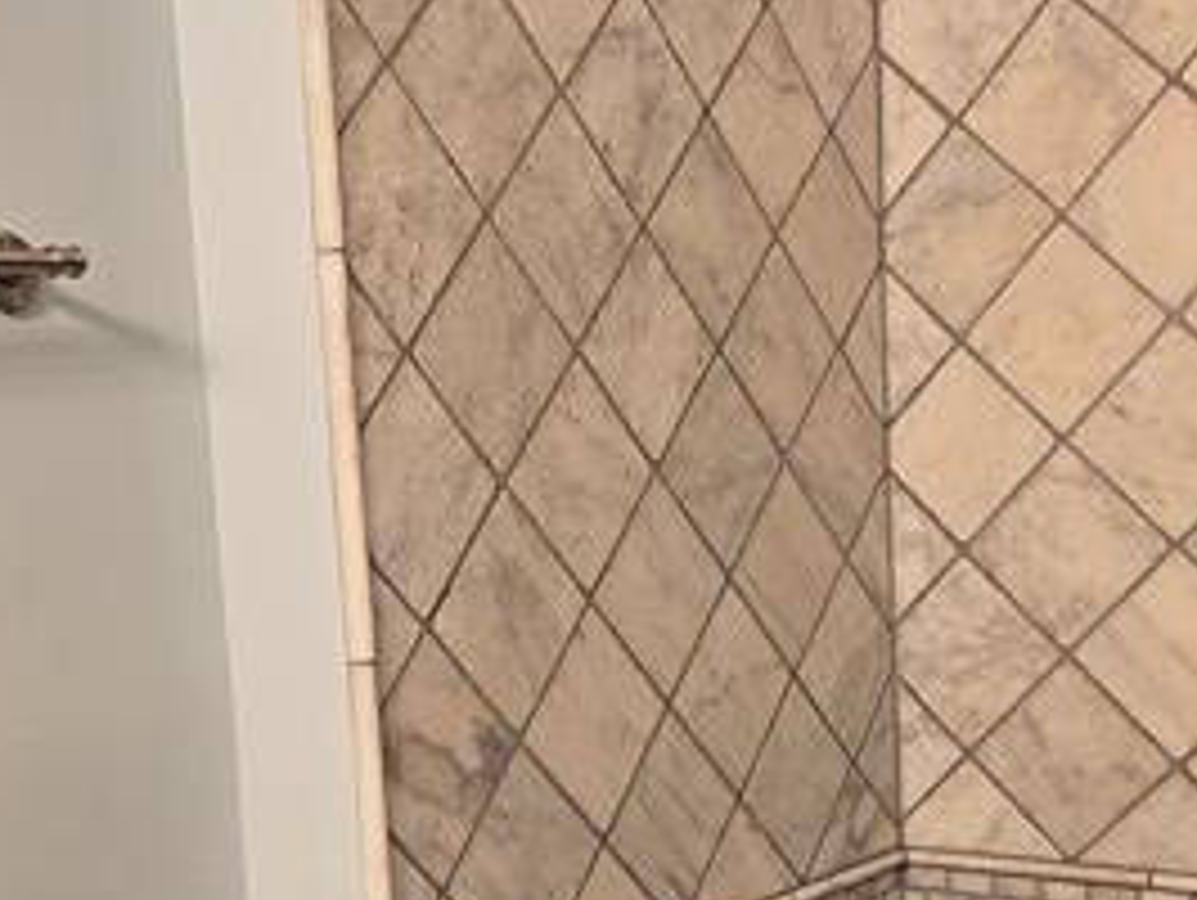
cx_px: 369
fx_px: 1731
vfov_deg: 28.4
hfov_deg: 37.6
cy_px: 747
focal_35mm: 50
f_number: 2.2
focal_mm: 2.2
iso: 160
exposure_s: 1/60
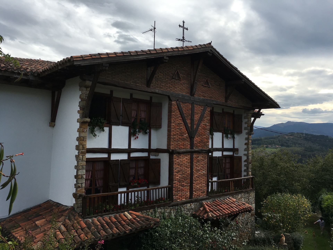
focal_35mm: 29
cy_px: 125
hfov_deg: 61.7
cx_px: 166
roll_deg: -2.4
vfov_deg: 48.2
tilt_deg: +3.7
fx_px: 279
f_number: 2.2
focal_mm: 4.15
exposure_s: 1/1570
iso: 25
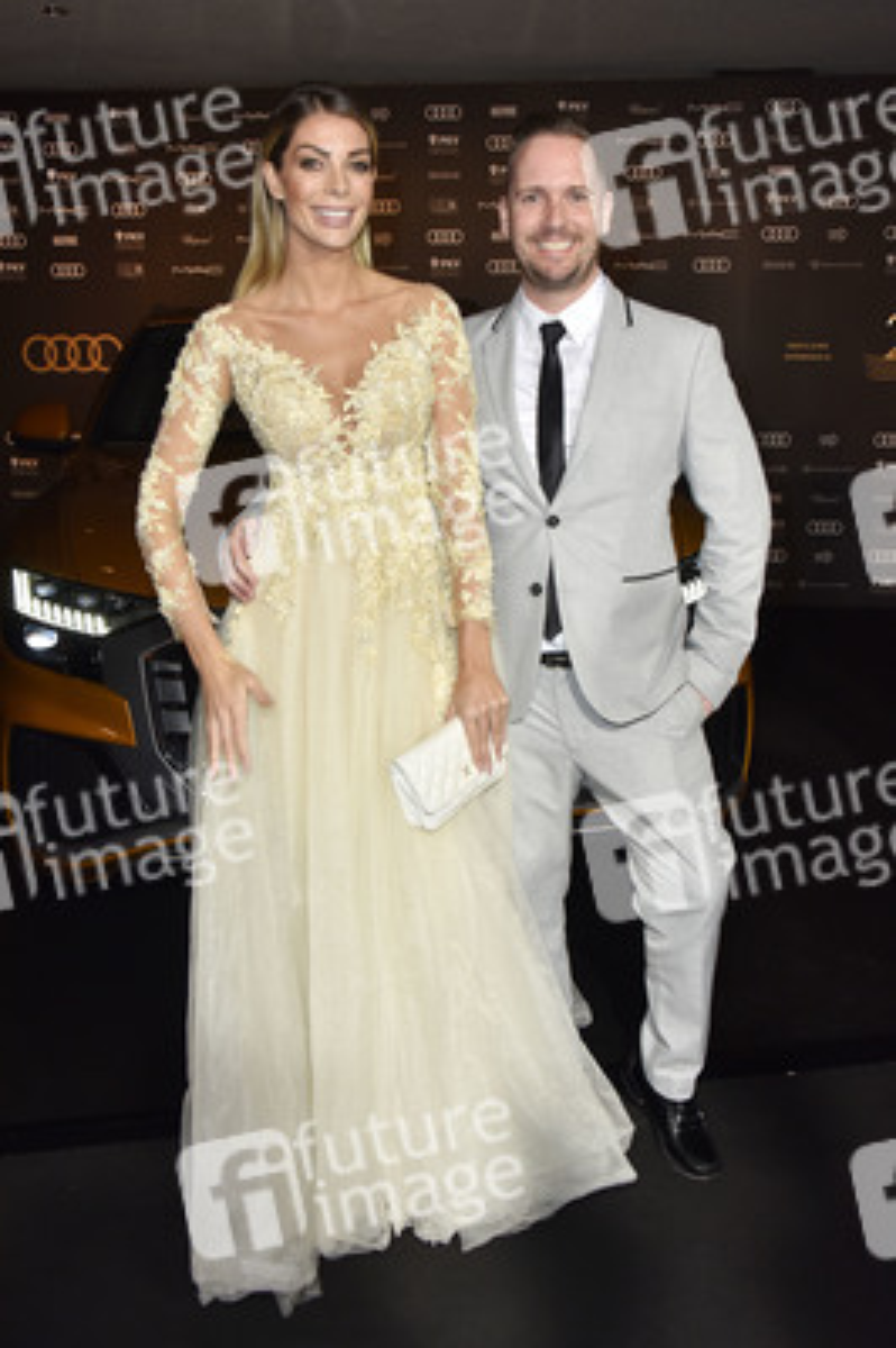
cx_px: 448
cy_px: 674
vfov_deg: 54.5
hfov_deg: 37.8
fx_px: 1309
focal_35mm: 35
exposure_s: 1/200
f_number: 6.3
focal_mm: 35
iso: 1250
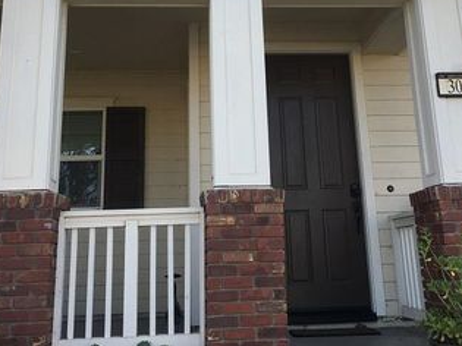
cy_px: 73
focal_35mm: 46
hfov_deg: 41.2
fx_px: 614
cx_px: 241
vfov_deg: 30.8
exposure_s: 1/364
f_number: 2.2
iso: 25
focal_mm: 4.15
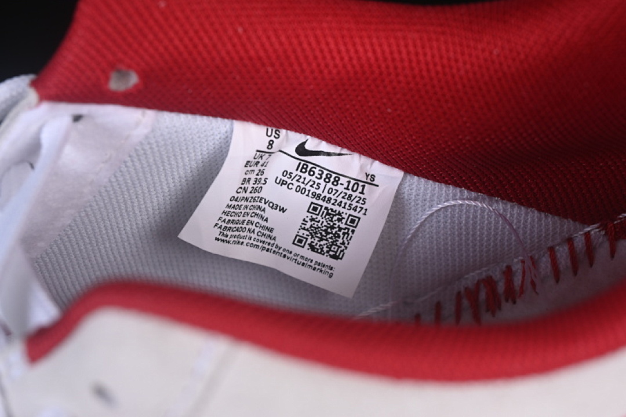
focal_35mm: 75
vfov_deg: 18.2
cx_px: 313
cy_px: 208
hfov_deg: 27.0
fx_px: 1304
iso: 160
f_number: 7.1
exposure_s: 1/80
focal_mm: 50
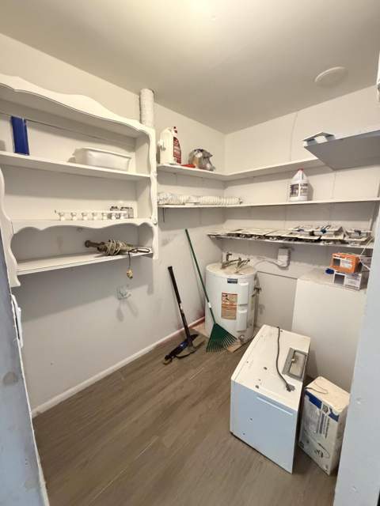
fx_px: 205
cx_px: 190
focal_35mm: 14
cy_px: 253
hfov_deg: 85.7
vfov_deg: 102.1
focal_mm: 2.22
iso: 1250
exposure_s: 1/60
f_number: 2.2
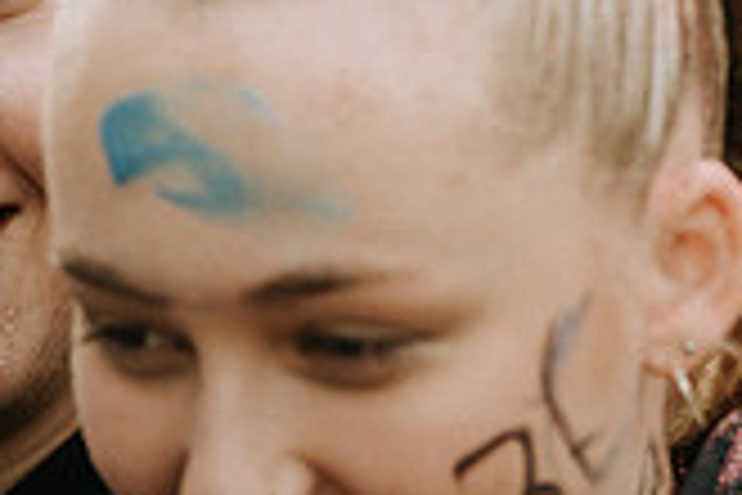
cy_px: 25
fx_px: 8120
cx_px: 1034
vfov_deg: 3.5
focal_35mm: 394
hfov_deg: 5.2
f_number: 2.8
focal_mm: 112
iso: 200
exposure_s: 1/400
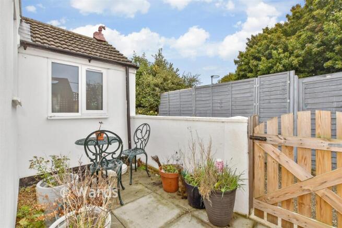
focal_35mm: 15
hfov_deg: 100.4
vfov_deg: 77.4
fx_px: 143
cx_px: 171
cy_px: 114
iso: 200
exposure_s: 1/160
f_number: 8
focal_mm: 10
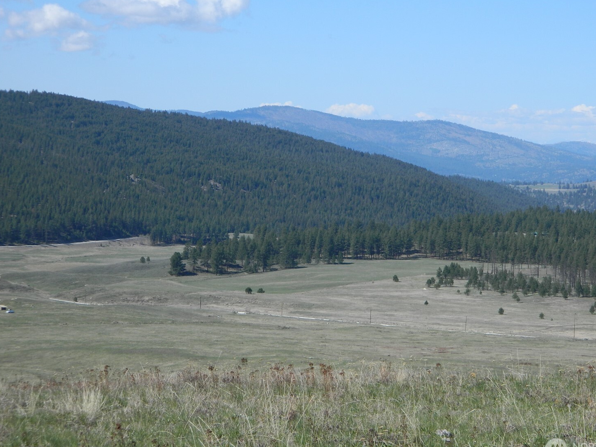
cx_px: 324
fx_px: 1946
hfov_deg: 17.4
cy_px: 221
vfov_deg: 13.1
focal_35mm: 113
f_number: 4.5
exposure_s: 1/640
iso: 80
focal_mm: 18.6
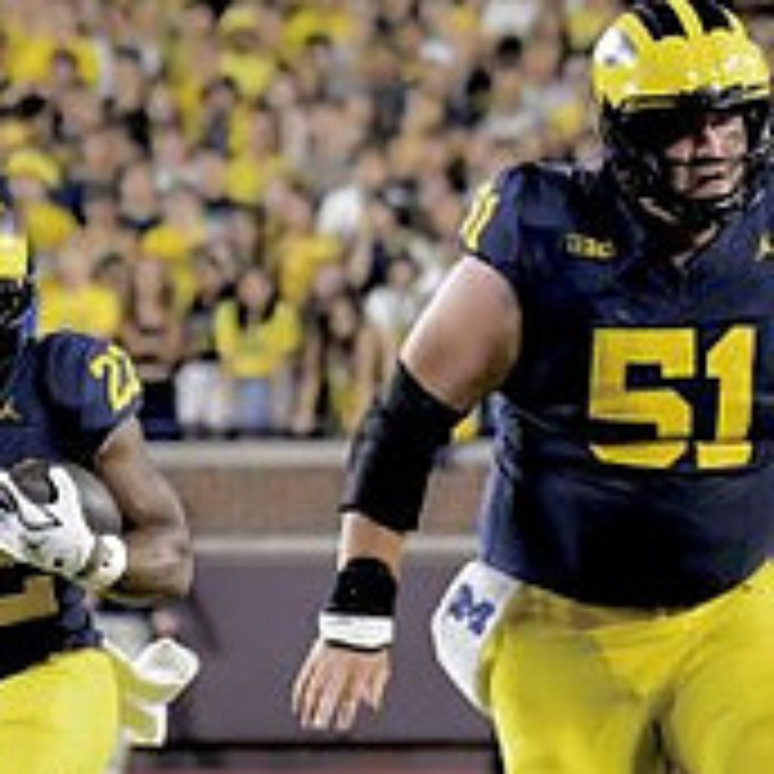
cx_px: -9
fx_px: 22843
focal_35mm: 903
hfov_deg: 1.9
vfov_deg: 1.9
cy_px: 580
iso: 5000
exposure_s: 1/640
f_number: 5.3
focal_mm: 210
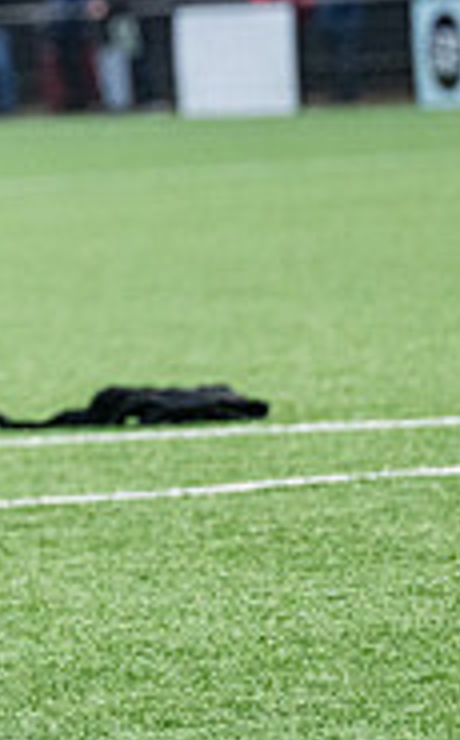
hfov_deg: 2.9
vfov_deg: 4.7
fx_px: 9021
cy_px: 174
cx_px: -608
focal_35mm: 448
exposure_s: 1/2000
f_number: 4
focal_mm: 140
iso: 2000
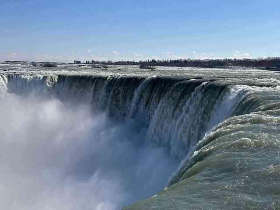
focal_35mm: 48
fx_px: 388
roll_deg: -1.3
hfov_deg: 39.7
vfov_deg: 30.3
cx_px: 140
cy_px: 105
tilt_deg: -5.7
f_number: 1.78
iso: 64
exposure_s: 1/8197
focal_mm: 6.86
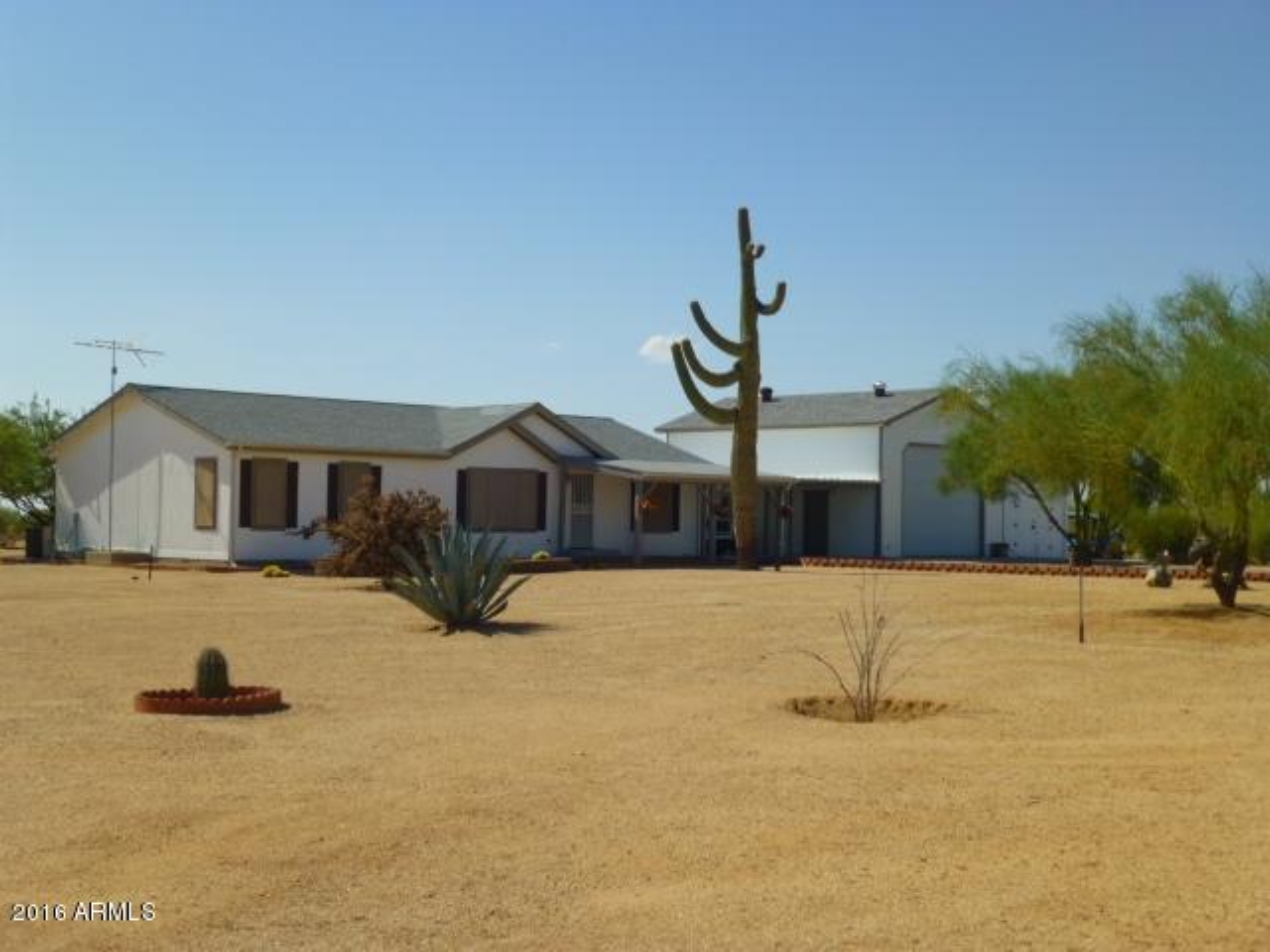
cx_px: 635
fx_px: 1761
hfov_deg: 39.7
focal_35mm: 48
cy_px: 476
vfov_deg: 30.3
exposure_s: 1/200
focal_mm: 8.6
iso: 100
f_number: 11
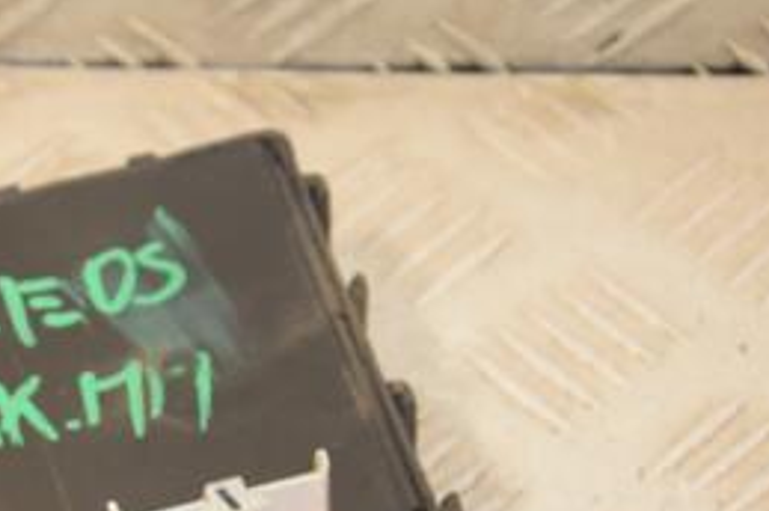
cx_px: -83
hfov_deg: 11.2
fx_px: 3861
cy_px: 514
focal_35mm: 181
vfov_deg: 7.5
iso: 800
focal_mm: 52
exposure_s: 1/200
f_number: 6.3
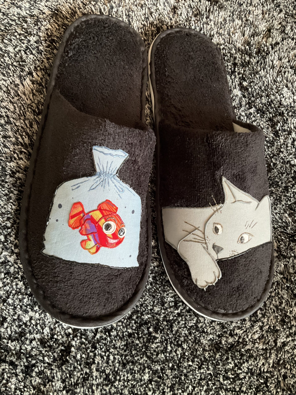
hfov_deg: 48.2
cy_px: 198
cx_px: 148
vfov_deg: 61.7
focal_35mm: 29
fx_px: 331
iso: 250
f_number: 1.8
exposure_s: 1/60
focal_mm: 3
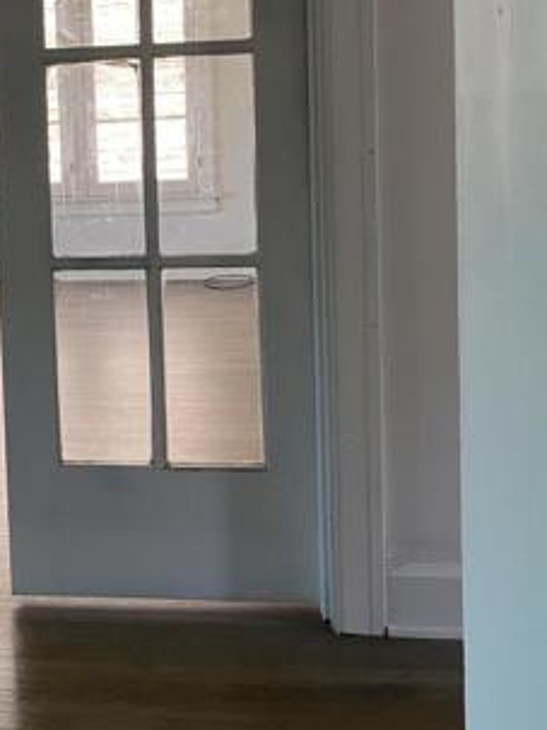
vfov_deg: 34.2
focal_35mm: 55
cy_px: 183
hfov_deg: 25.0
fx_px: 1160
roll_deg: +2.7
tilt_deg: -2.5
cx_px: -27
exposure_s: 1/61
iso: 125
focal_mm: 4.25
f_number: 1.8
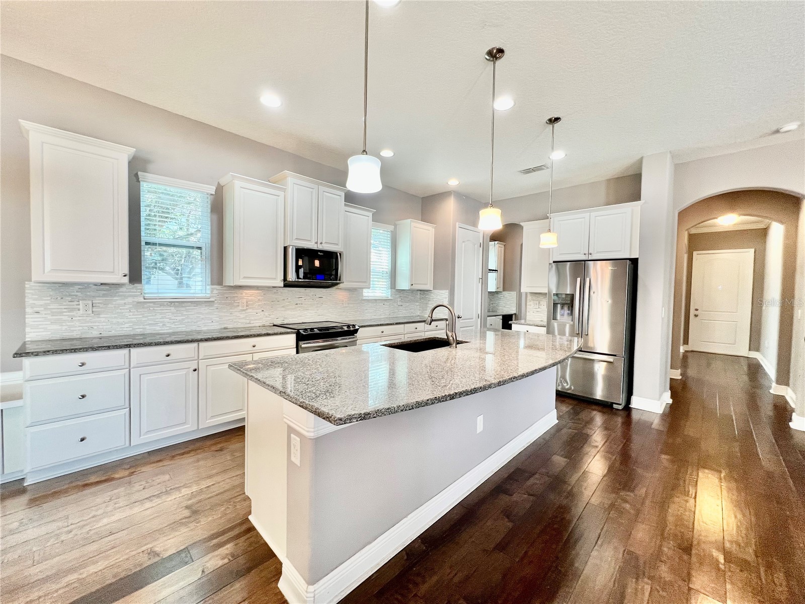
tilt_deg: -2.6
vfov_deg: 89.9
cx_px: 402
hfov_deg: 106.2
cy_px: 302
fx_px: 302
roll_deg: -1.4
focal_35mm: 13
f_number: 1.8
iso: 160
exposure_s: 1/120
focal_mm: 1.57
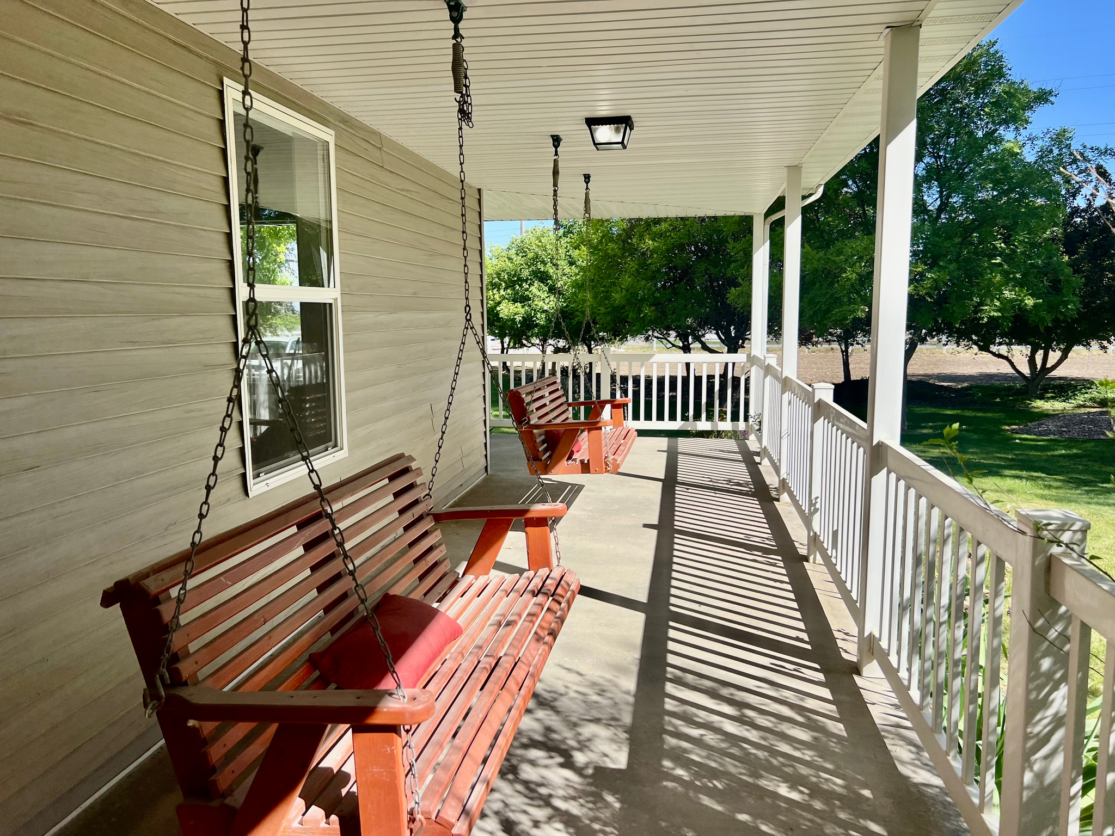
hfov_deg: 67.3
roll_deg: +0.0
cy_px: 418
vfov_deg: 53.1
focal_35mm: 26
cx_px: 558
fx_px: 837
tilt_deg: -7.2
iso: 50
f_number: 1.5
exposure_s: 1/2762
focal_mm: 5.7
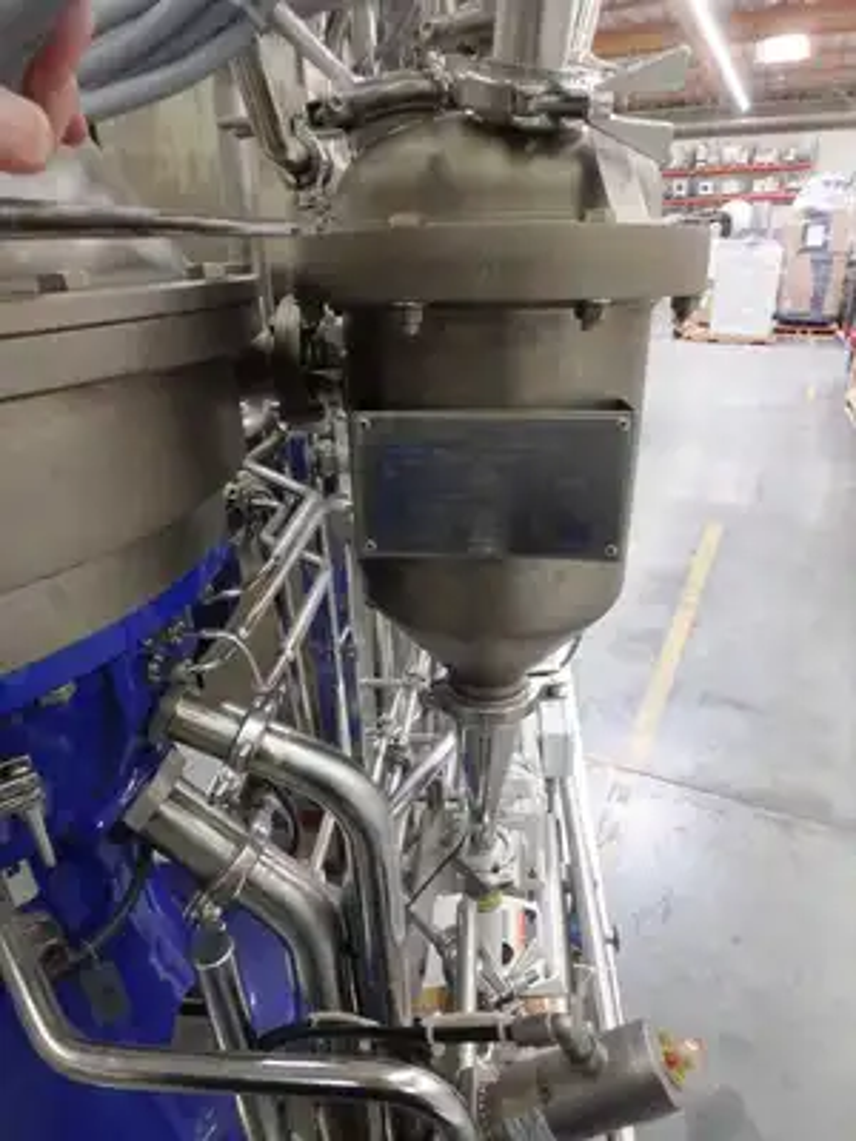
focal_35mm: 21
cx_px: 428
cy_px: 570
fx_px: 692
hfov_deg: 63.4
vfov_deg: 79.0
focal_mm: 3.7
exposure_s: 1/30
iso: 800
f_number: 3.5
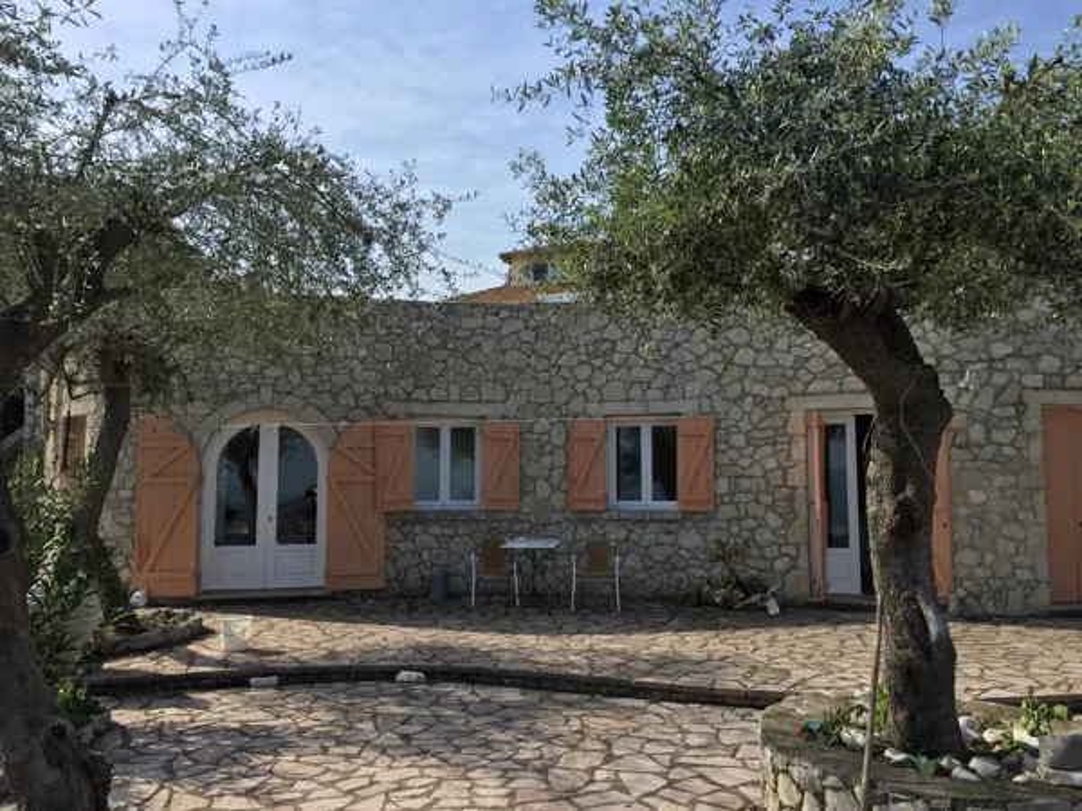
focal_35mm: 29
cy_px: 406
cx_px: 541
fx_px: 906
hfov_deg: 61.7
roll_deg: -1.6
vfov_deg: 48.2
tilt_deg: +4.9
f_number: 2.2
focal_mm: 4.15
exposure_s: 1/1883
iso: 32
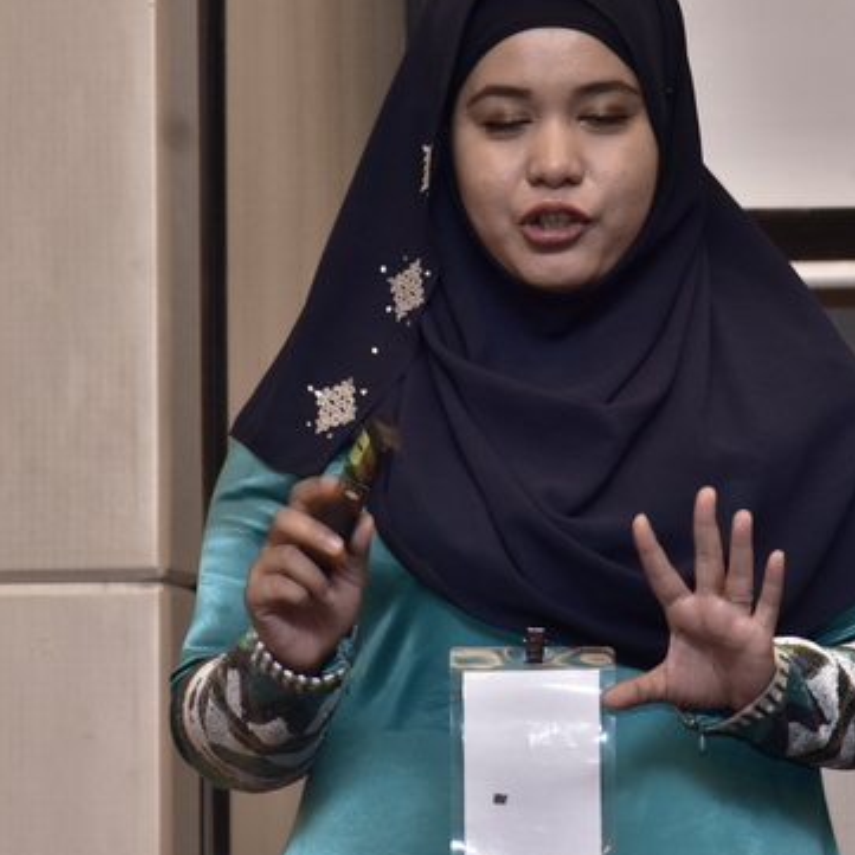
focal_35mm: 297
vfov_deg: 5.9
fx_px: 8298
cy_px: 234
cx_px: 542
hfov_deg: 5.9
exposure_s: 1/50
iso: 1000
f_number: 6.3
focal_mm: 105
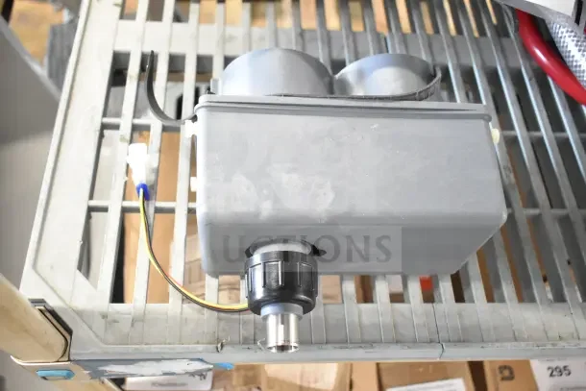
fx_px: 586
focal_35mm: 36
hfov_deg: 53.1
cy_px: 196
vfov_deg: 36.9
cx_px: 293
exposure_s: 1/40
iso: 3200
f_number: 3.8
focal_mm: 24
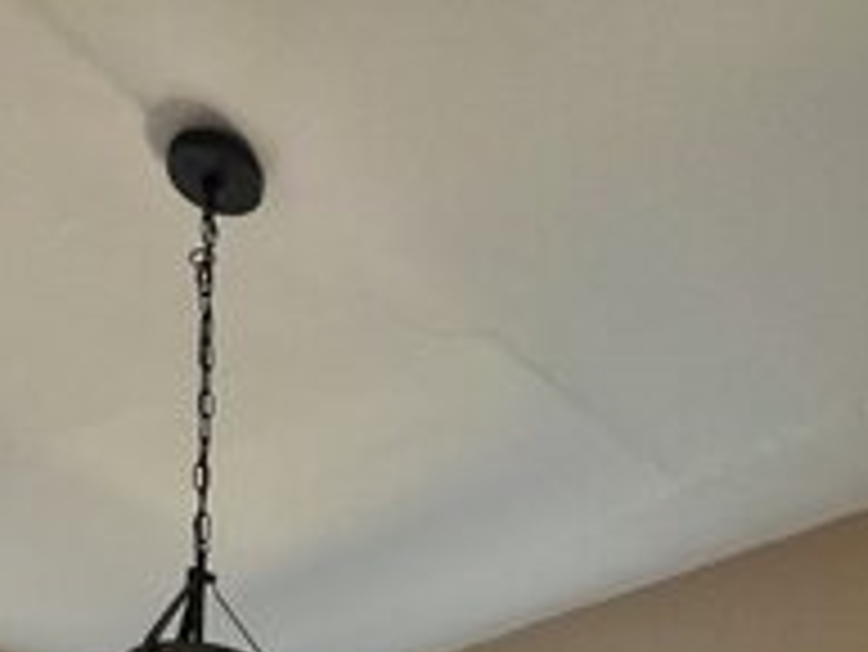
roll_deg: -0.7
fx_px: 1079
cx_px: 535
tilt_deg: +1.1
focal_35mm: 43
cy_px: 1075
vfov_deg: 23.5
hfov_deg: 43.5
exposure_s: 1/120
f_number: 1.8
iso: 40
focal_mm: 1.57
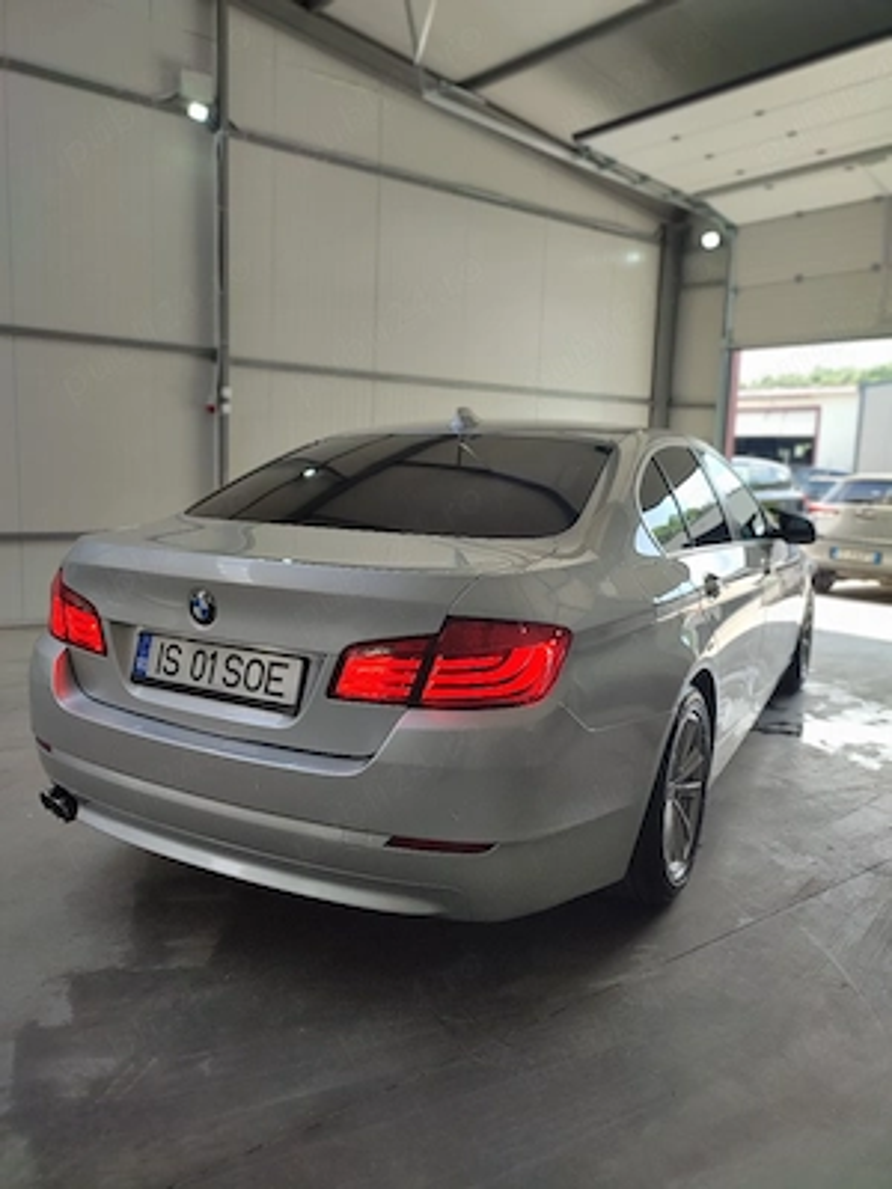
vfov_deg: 69.4
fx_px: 859
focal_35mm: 25
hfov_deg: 54.9
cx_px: 446
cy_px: 594
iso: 50
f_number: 1.9
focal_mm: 6.04
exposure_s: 1/125
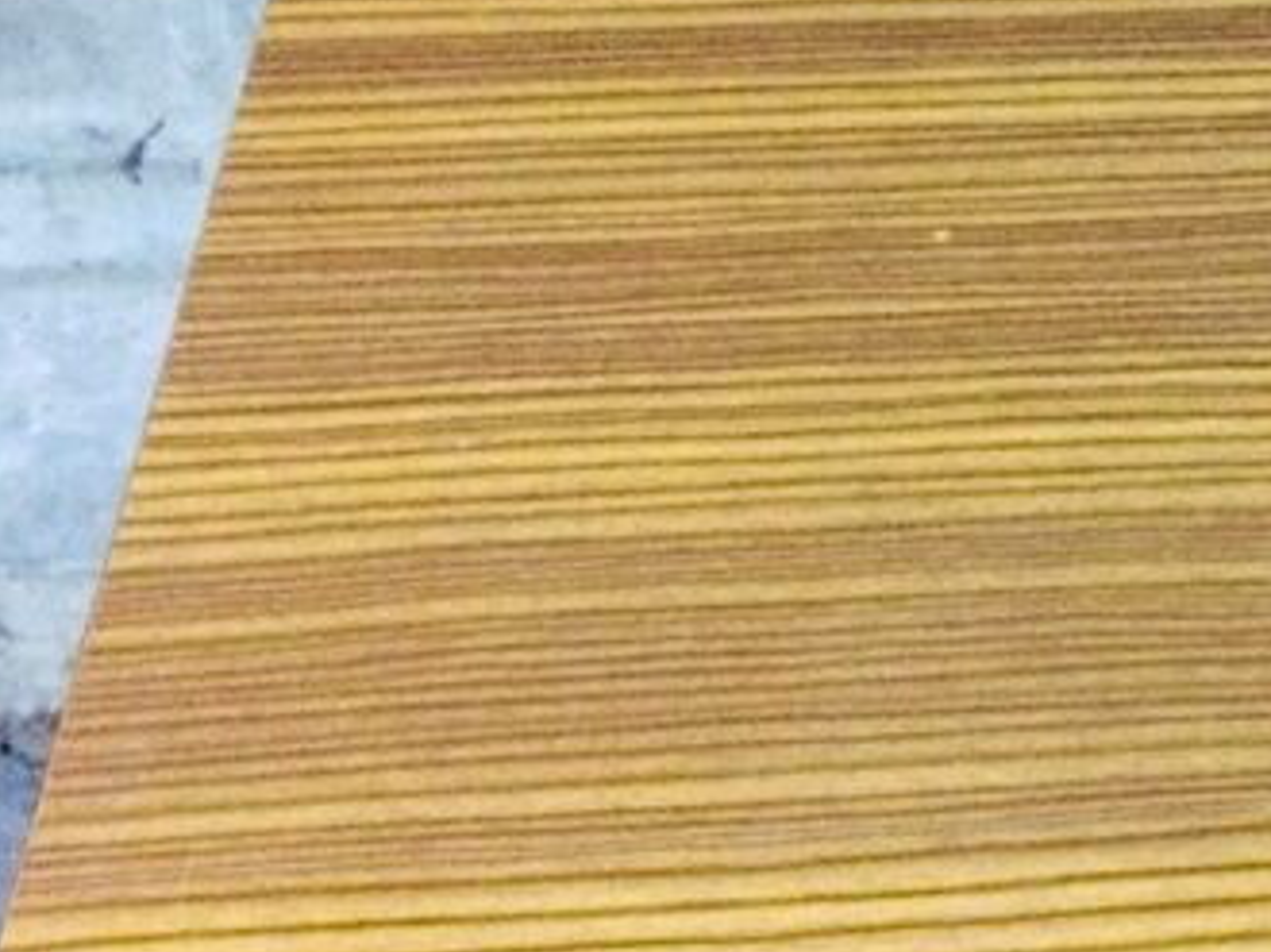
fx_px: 3302
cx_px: 1652
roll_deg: -3.9
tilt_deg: -44.0
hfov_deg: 20.0
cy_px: 251
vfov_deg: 16.3
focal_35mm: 90
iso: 500
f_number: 2.2
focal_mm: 4.15
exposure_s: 1/17
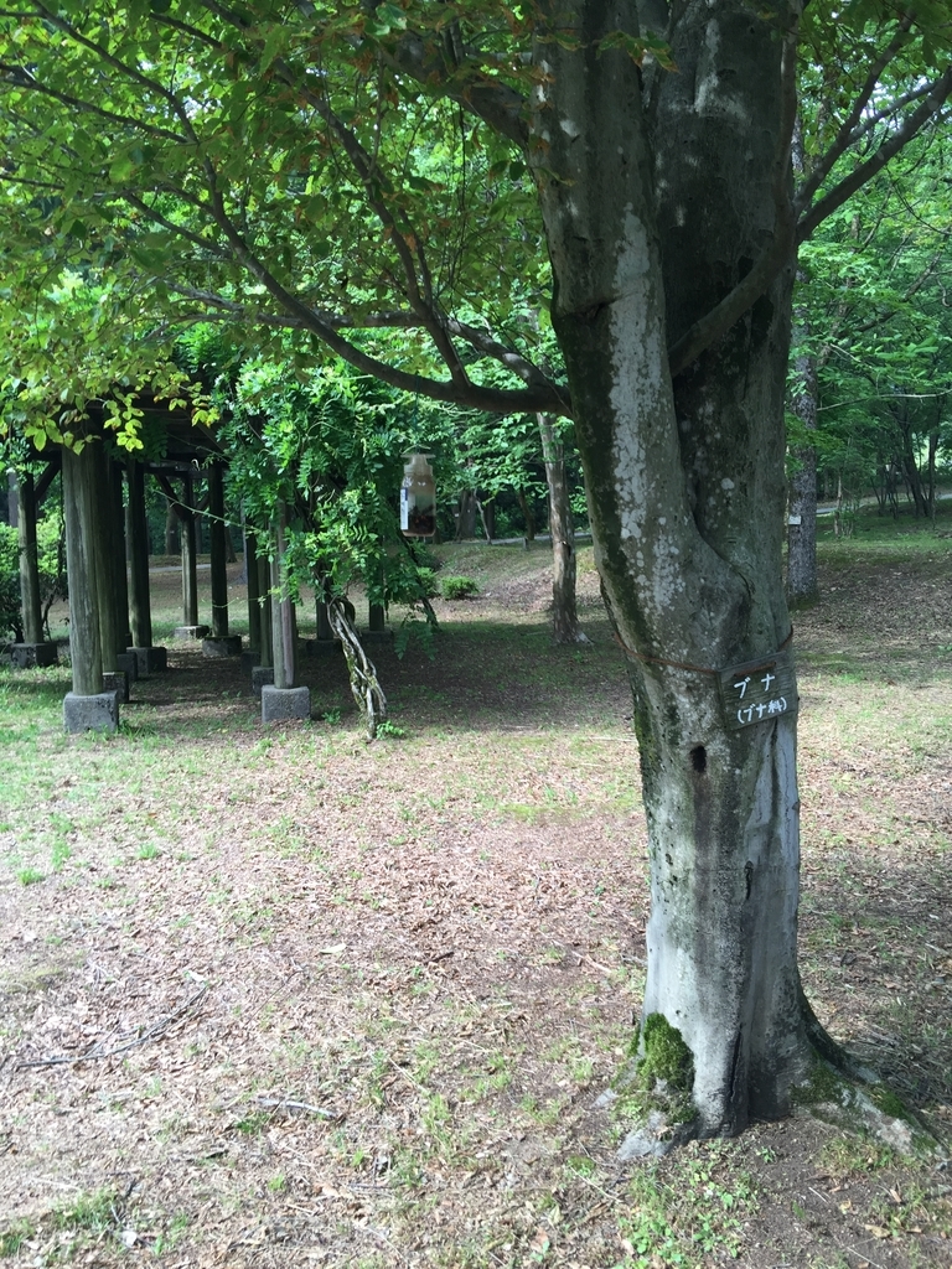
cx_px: 476
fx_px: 1063
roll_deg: -0.3
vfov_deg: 61.7
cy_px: 634
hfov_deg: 48.2
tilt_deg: -2.1
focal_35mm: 29
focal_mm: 4.15
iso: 32
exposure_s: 1/121
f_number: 2.2
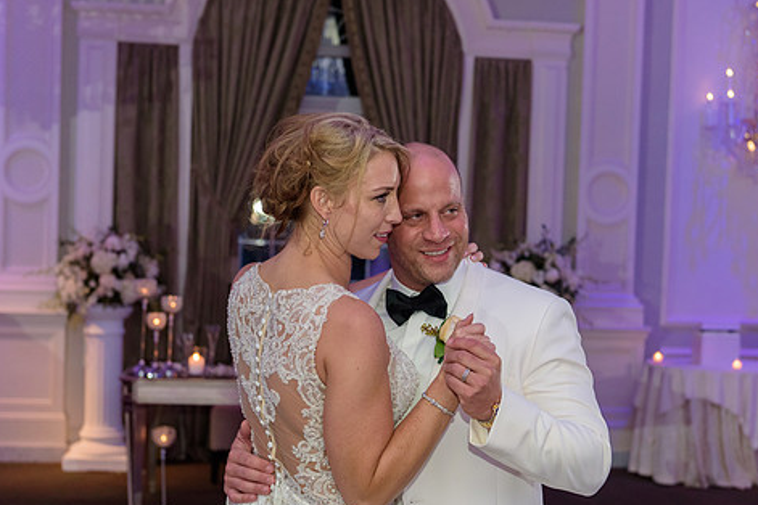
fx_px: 1347
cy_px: 282
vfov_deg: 21.2
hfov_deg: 31.4
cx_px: 425
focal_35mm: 64
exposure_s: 1/125
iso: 1600
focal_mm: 52
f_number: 3.2
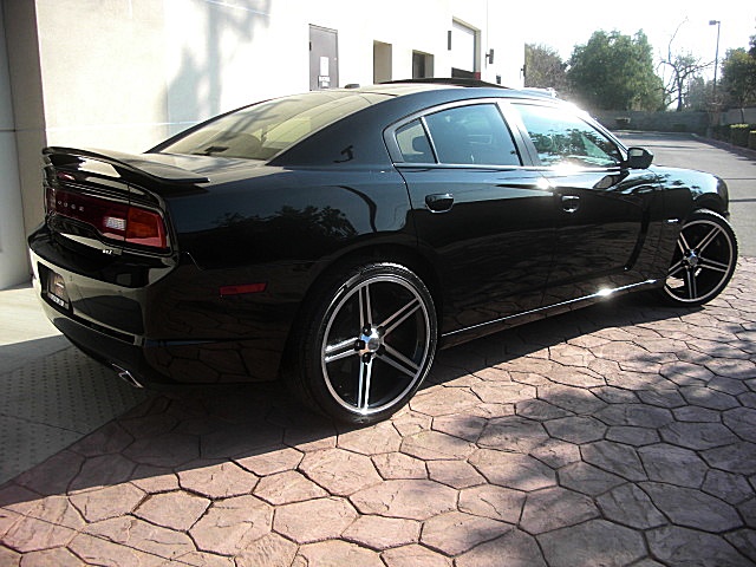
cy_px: 284
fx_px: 786
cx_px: 378
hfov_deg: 51.4
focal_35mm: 36
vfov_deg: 39.7
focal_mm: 6.3
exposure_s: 1/400
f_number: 2.8
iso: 50
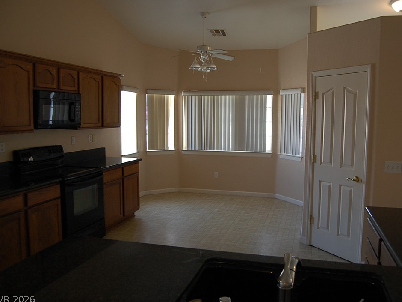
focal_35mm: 30
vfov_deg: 46.8
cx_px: 223
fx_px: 348
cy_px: 152
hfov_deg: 59.8
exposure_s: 1/50
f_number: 3.5
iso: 400
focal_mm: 18
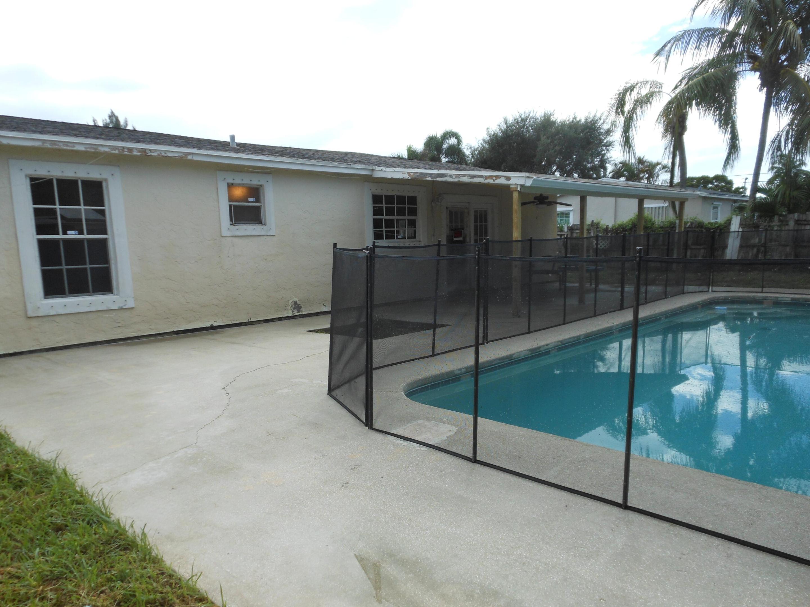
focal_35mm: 25
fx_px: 585
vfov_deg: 54.9
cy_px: 304
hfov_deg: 69.4
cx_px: 405
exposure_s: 1/640
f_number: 3.2
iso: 80
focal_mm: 4.5
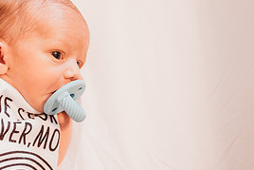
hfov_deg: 37.0
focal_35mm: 52
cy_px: 84
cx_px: 55
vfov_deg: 26.0
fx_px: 367
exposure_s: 1/160
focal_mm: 24
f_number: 2.2
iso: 800
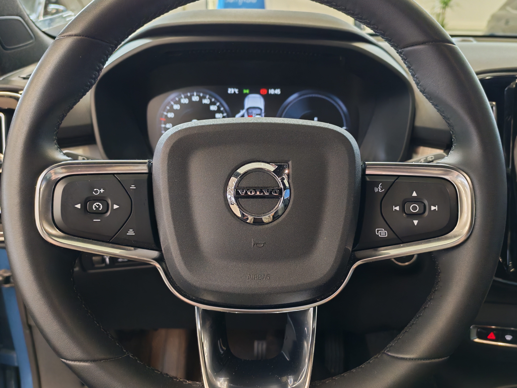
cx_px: 258
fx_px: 463
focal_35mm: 31
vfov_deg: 45.4
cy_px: 194
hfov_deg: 58.4
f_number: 1.9
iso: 1259
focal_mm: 6.12
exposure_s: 1/100
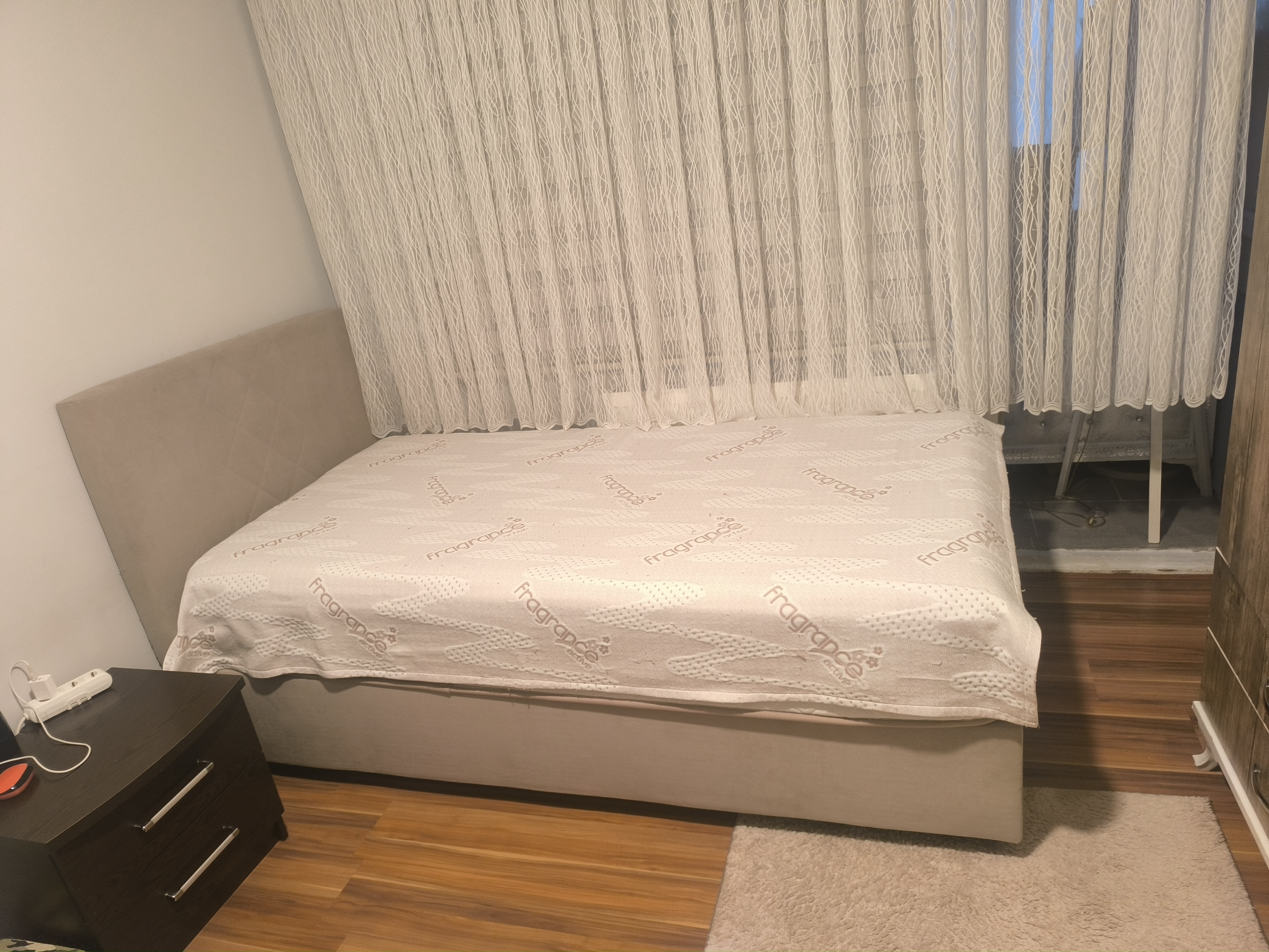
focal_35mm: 23
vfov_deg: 58.9
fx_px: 843
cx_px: 634
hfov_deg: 73.9
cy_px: 476
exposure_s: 1/33.3
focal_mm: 6.14
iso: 1250
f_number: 1.65
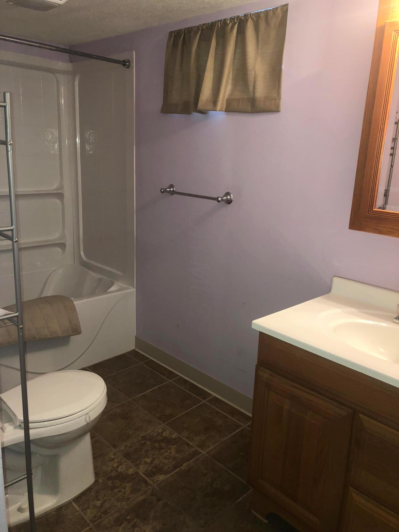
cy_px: 266
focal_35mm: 28
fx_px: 430
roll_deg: -2.1
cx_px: 200
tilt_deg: -14.2
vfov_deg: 63.4
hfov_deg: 49.7
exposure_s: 1/45
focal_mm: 3.99
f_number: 1.8
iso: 64
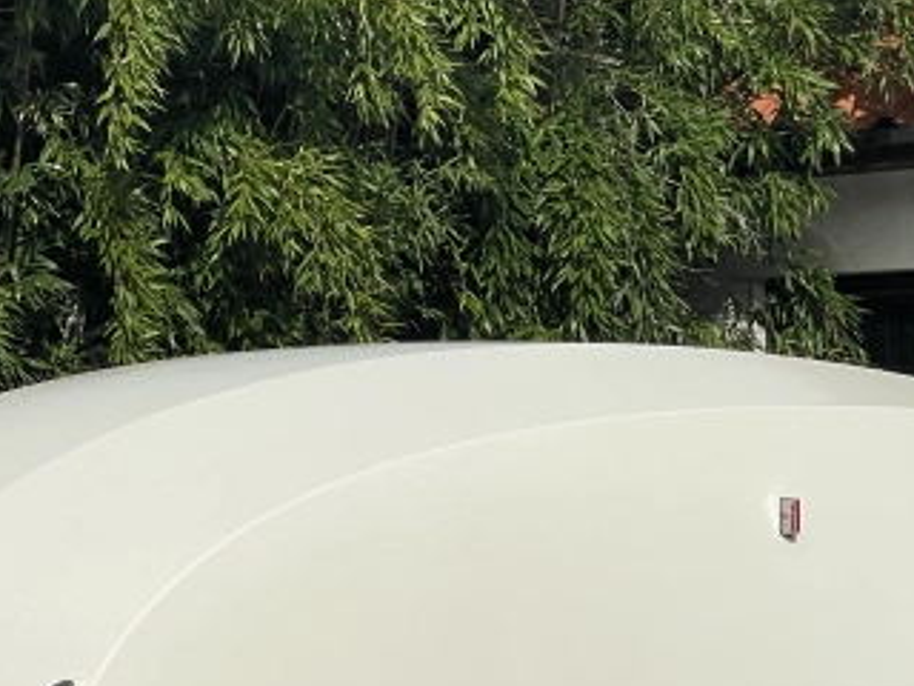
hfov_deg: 15.1
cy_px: 669
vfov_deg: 11.3
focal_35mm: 130
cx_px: 220
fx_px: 3433
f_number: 2
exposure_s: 1/3425
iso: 25
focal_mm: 6
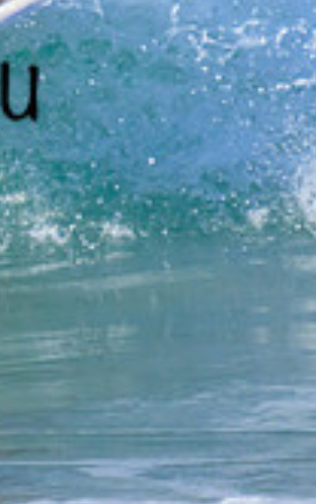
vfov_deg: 0.8
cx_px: -152
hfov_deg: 0.5
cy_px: -94
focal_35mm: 2728
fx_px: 37525
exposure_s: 1/2000
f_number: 8
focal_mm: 560
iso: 1250
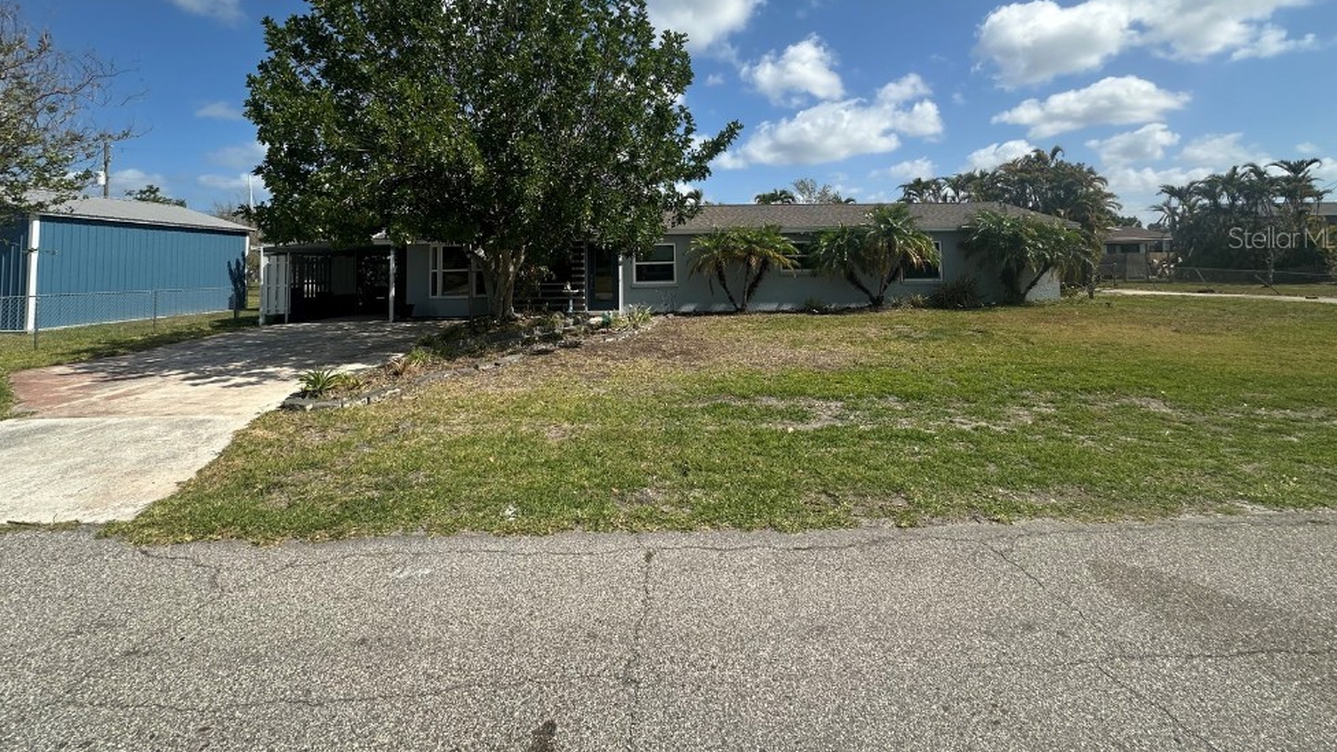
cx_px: 656
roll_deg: +0.8
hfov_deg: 99.4
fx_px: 567
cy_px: 237
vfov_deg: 64.9
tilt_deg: +3.4
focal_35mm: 16
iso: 50
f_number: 2.2
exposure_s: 1/1855
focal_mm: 2.22
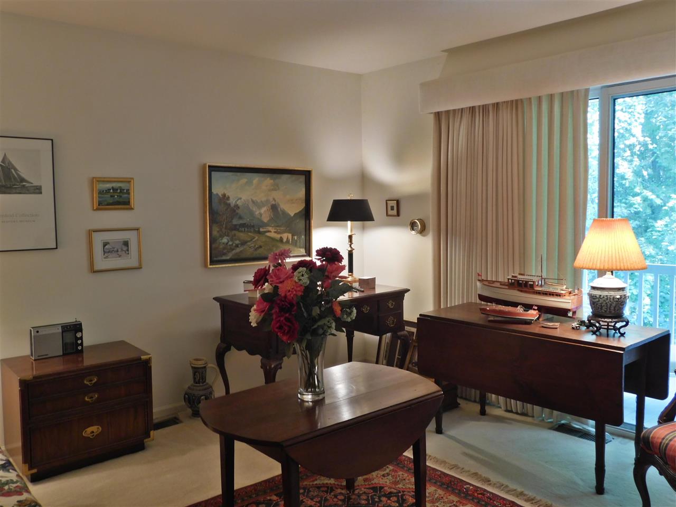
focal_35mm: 30
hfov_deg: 60.0
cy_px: 254
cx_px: 338
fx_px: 586
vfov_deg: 46.8
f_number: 3.2
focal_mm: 5.3
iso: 400
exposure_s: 1/15
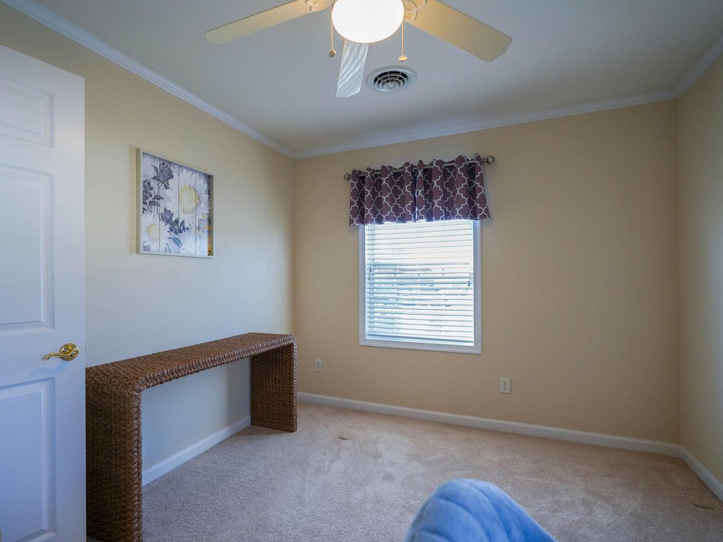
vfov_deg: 71.6
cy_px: 278
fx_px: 376
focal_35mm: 18
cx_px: 332
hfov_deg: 87.6
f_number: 4
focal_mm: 16
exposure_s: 1/160
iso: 640
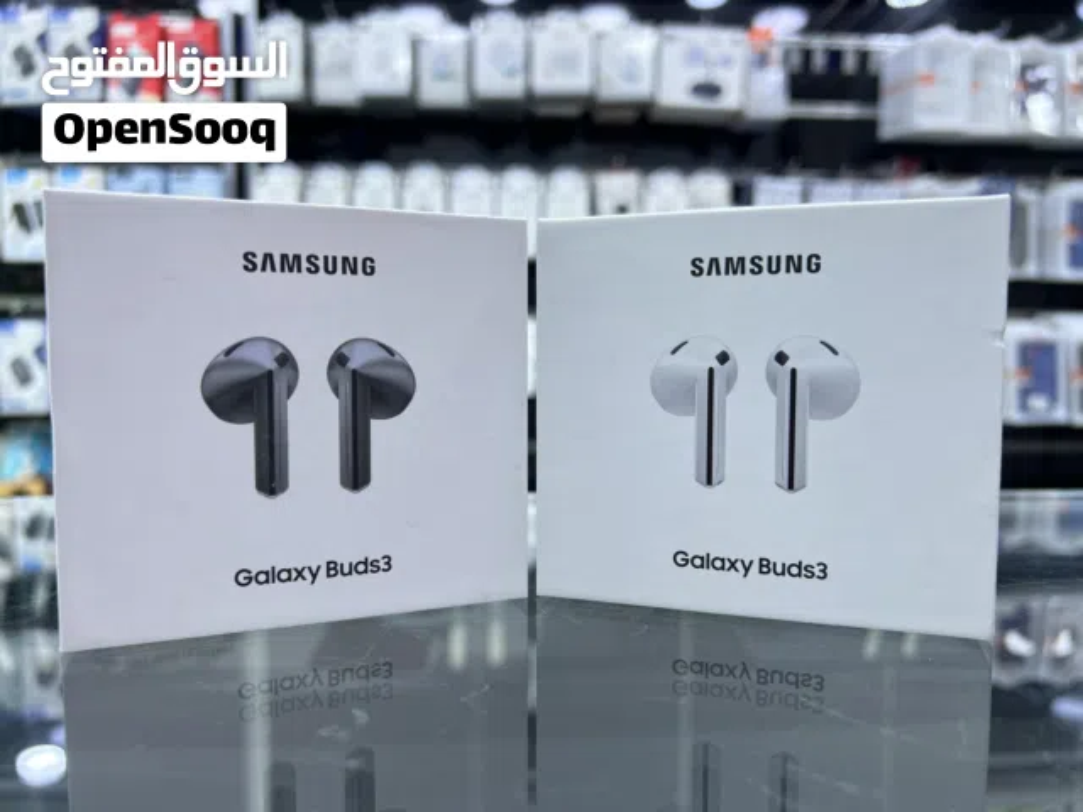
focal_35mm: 26
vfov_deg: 53.1
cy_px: 406
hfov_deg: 67.3
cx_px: 542
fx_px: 813
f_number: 1.5
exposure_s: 1/119
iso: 32
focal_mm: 5.7
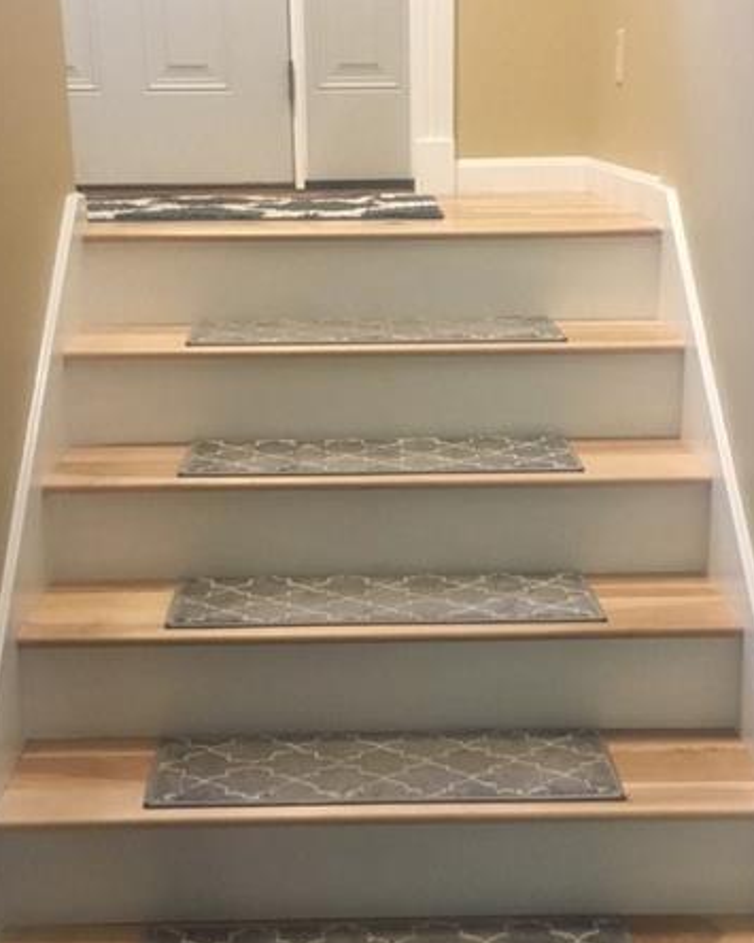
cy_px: 525
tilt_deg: -16.6
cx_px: 395
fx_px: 1367
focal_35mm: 49
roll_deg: +0.1
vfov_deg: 38.0
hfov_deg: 30.8
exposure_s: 1/17
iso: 200
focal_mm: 4.15
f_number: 2.2
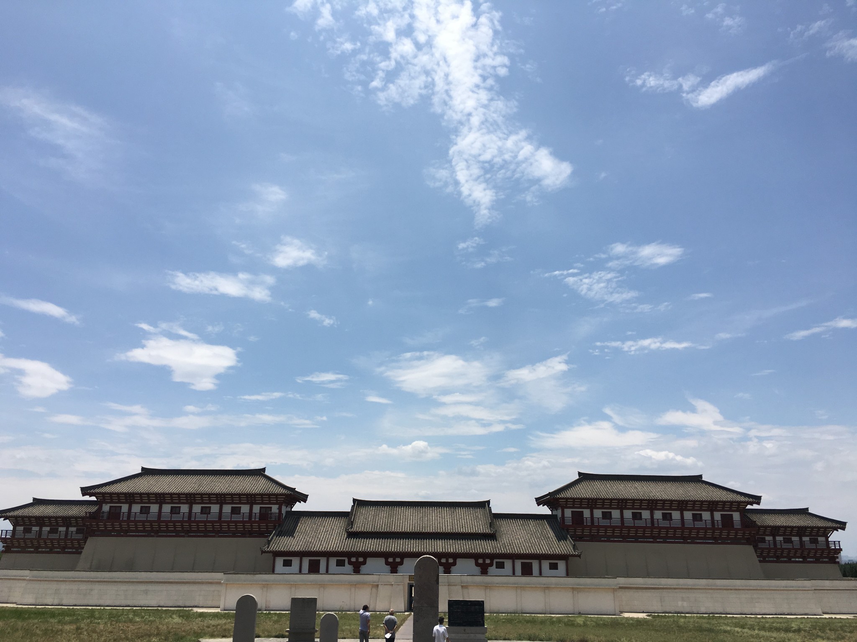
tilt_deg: +18.3
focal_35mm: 29
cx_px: 428
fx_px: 718
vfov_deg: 48.2
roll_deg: -0.8
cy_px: 321
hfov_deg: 61.7
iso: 25
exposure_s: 1/3344
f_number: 2.2
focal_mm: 4.15
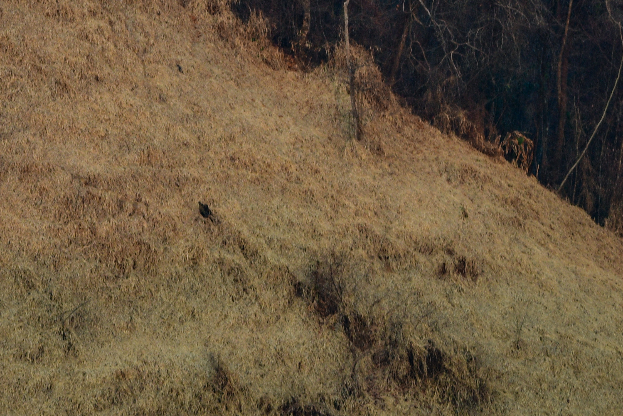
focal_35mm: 553
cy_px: 126
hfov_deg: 3.7
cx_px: 114
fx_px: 9570
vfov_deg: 2.5
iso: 320
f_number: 5
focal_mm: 150
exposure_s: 1/320
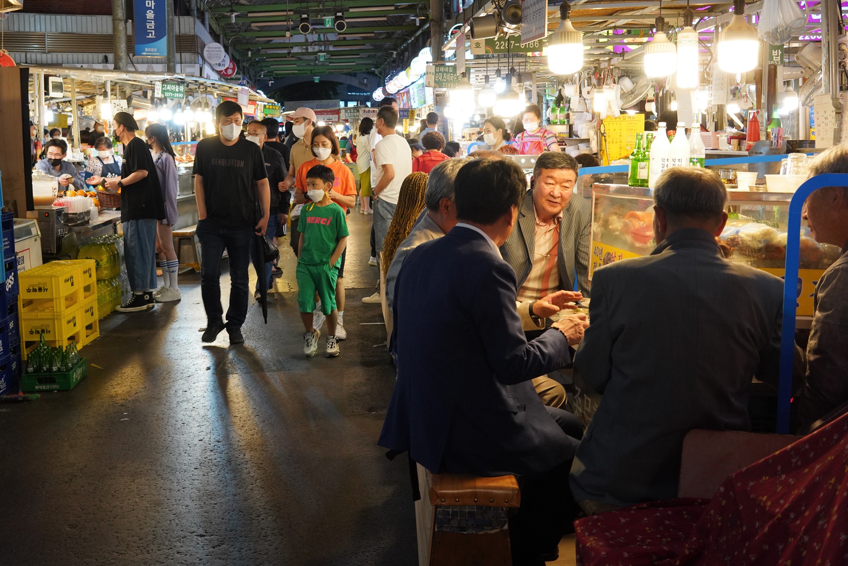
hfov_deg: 54.4
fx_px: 825
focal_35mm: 35
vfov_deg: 37.9
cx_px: 424
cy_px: 283
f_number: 6.3
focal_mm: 35
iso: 1600
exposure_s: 1/80
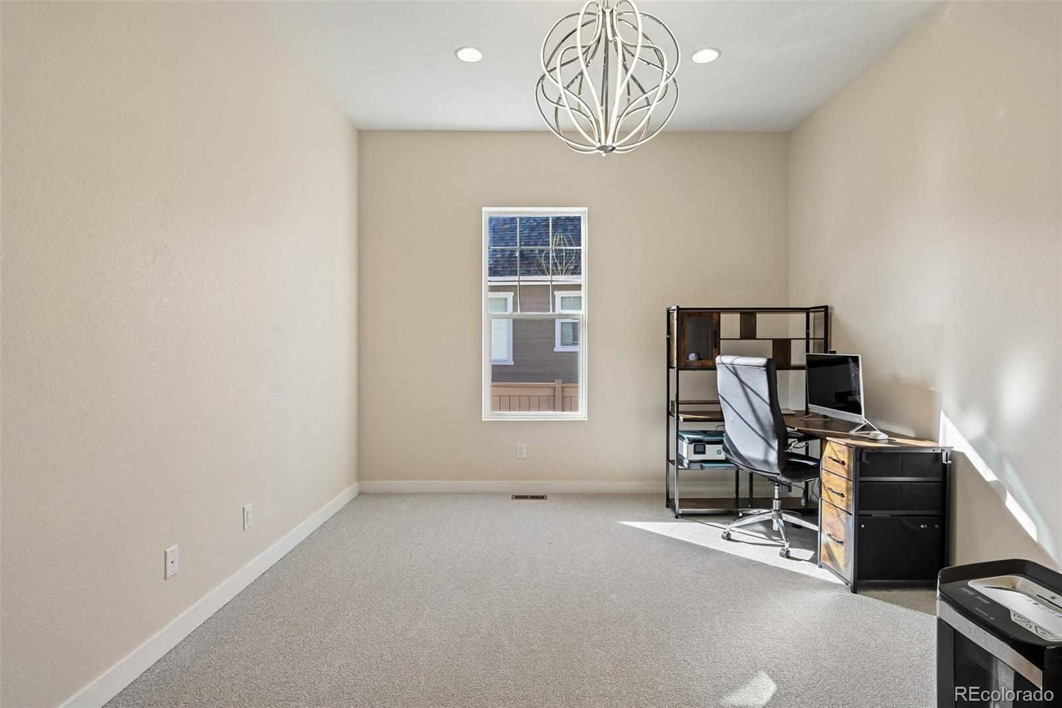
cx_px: 531
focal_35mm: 18
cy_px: 354
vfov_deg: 65.9
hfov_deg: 88.4
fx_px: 546
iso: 400
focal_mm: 18.5
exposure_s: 1/80
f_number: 10
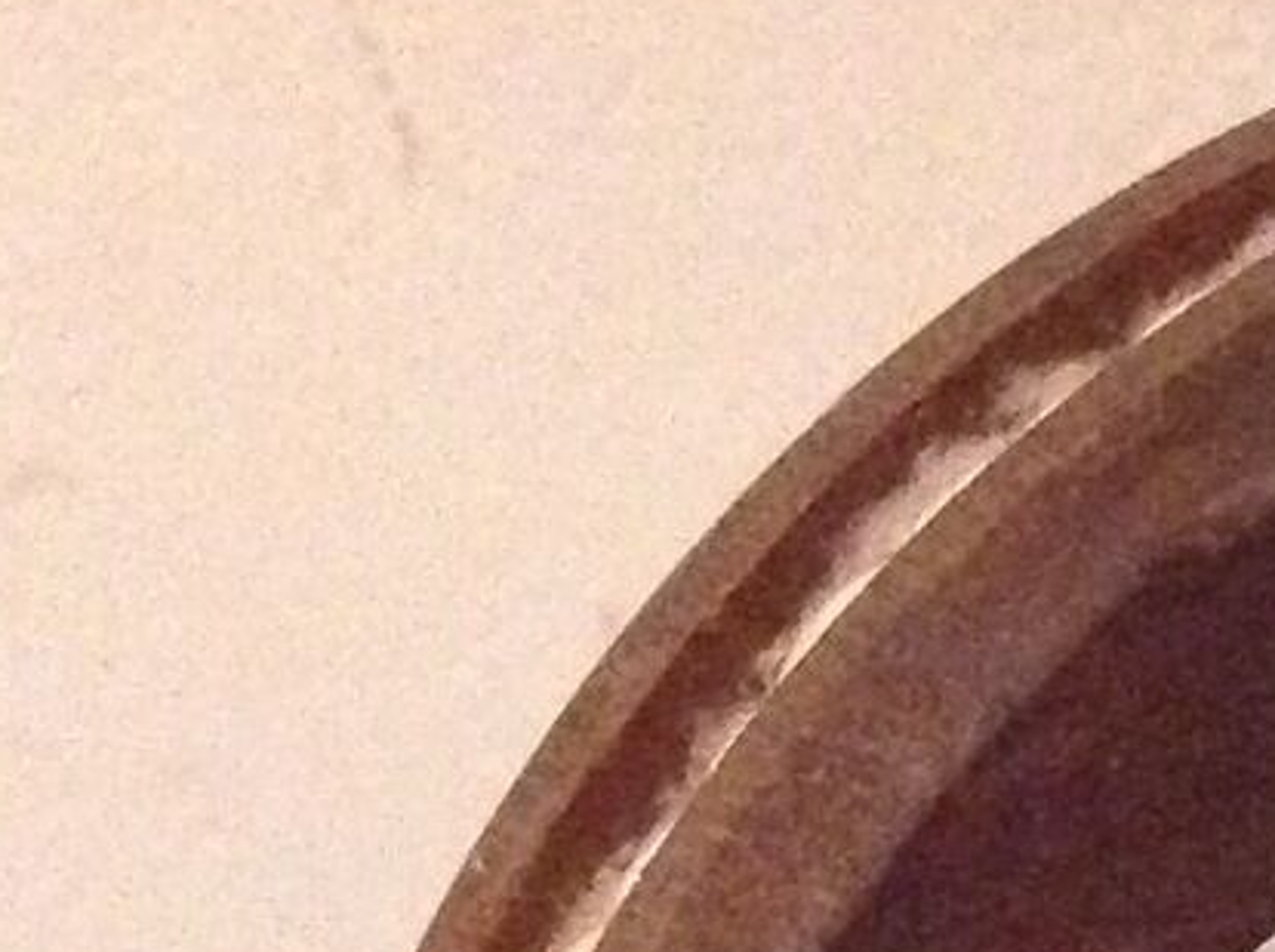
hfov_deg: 11.5
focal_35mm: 169
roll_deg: +4.4
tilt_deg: -36.8
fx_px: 6214
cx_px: 1389
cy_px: 2114
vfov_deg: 8.2
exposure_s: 1/17
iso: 800
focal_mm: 4.28
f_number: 2.4
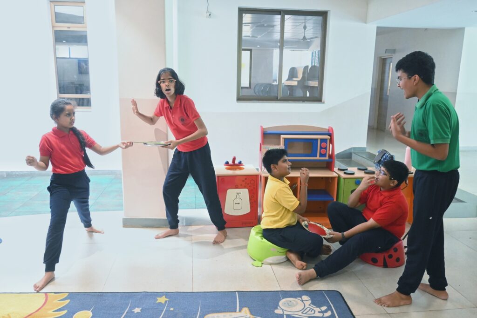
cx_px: 238
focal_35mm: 29
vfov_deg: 44.6
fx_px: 388
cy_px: 159
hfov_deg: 63.2
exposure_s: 1/100
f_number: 3.8
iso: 3200
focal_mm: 19.5
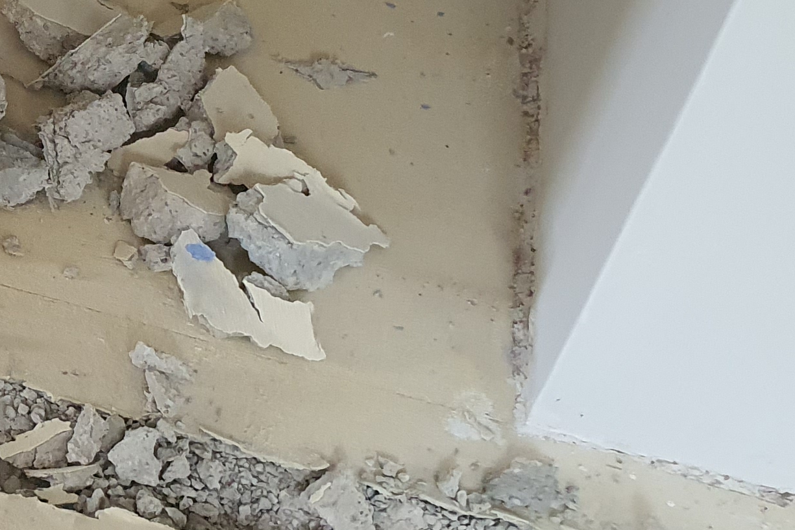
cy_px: -19
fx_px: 1966
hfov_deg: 19.1
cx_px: -500
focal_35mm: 89
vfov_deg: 15.1
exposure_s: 1/50
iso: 320
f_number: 2.4
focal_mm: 4.3
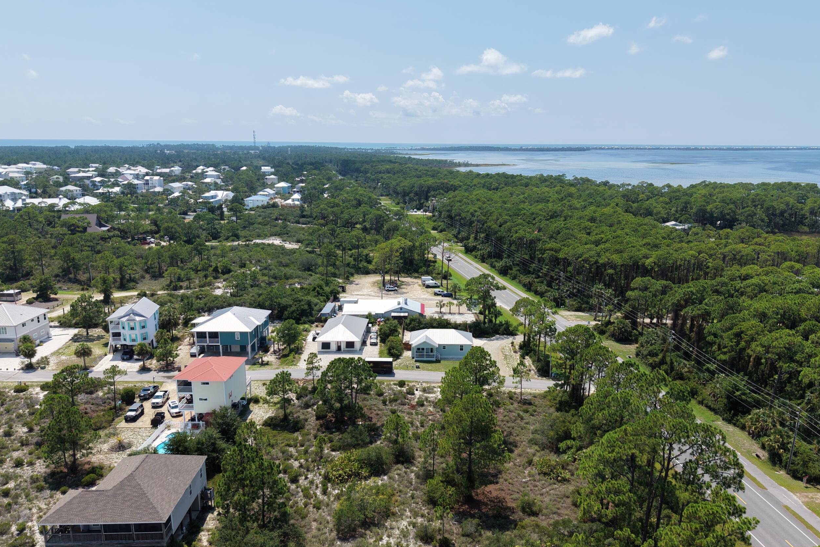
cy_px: 309
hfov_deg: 61.8
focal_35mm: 30
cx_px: 443
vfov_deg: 43.5
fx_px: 683
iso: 330
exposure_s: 1/6400
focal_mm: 8.67
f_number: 1.8
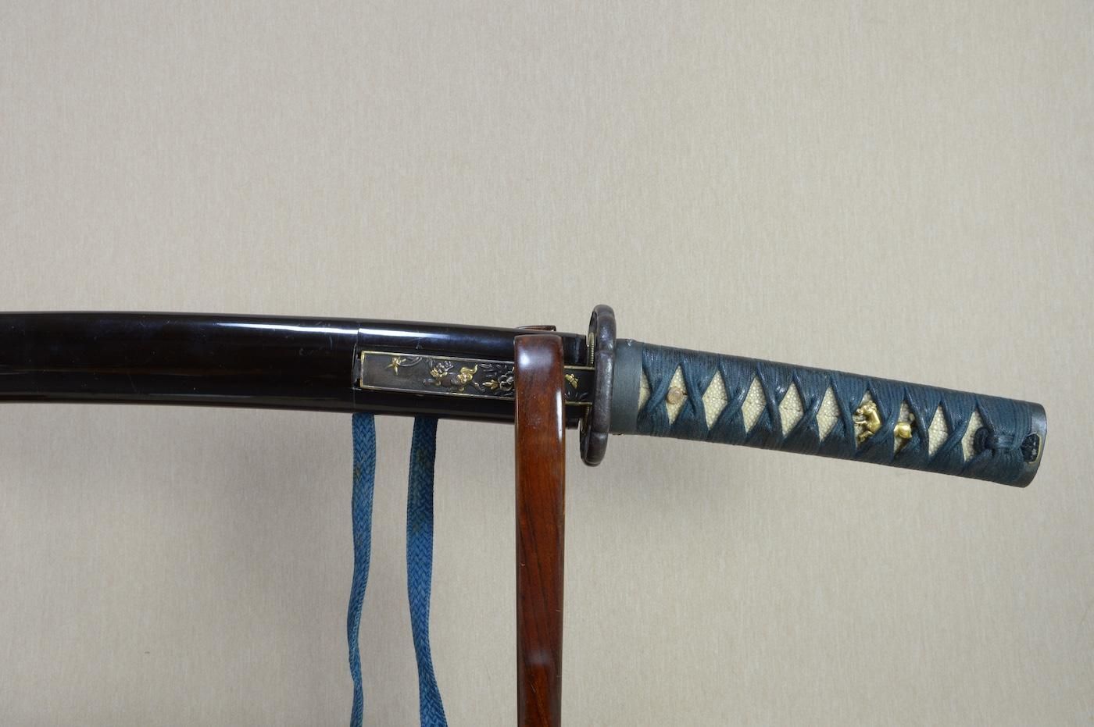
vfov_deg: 43.5
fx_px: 911
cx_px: 547
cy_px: 364
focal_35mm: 30
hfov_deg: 62.0
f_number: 11
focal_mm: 20
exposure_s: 1/2
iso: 400
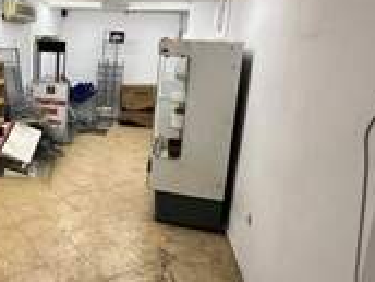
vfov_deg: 45.0
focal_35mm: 31
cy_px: 104
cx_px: 70
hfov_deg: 54.0
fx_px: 336
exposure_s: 1/100
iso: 125
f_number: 2.2
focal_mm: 2.22
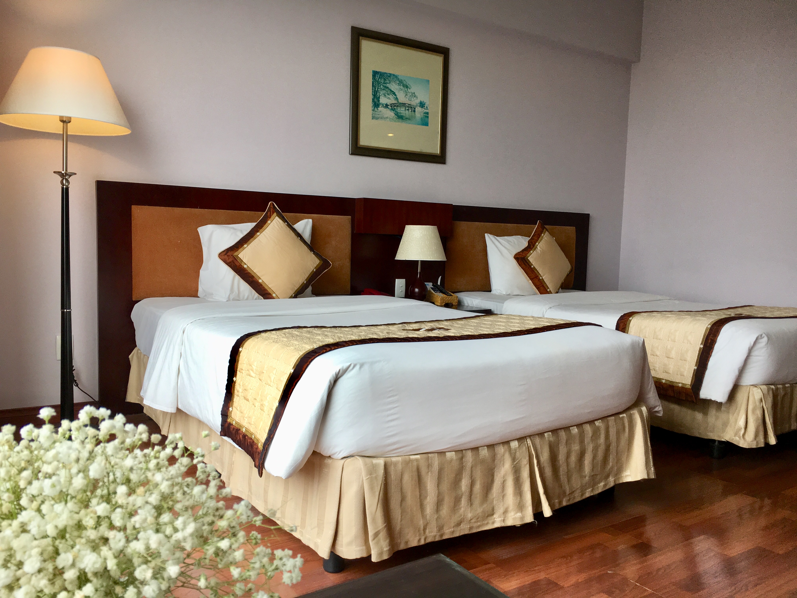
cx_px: 398
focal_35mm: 29
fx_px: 668
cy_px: 299
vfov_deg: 48.2
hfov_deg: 61.7
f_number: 2.2
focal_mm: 4.15
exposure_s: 1/100
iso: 40
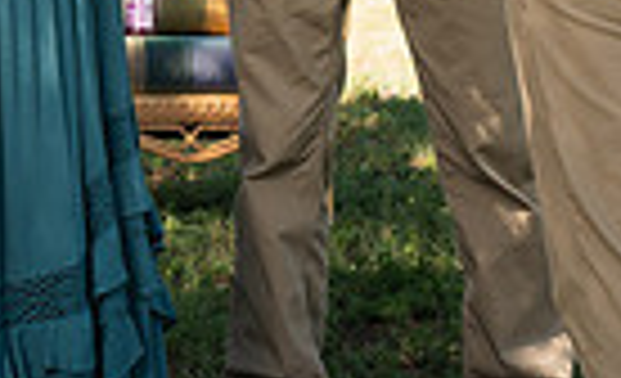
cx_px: -419
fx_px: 3713
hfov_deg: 9.2
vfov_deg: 5.7
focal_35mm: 221
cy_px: -451
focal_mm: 50
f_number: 8
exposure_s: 1/200
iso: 250
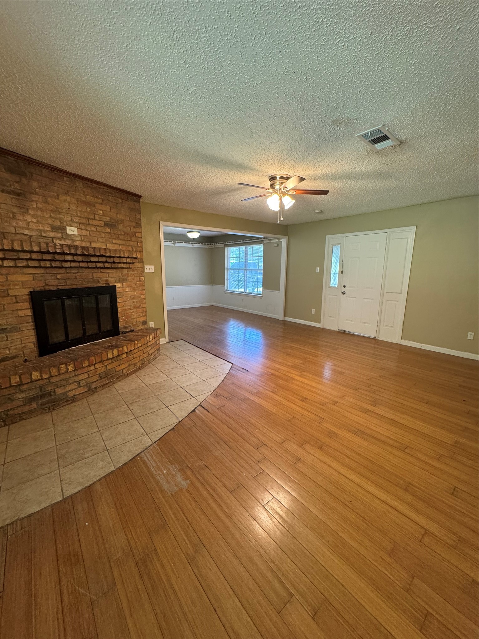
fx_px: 258
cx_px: 240
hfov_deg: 85.7
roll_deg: +0.1
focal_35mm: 14
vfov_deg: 102.1
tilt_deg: -12.6
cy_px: 320
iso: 250
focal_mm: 2.22
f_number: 2.2
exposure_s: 1/60
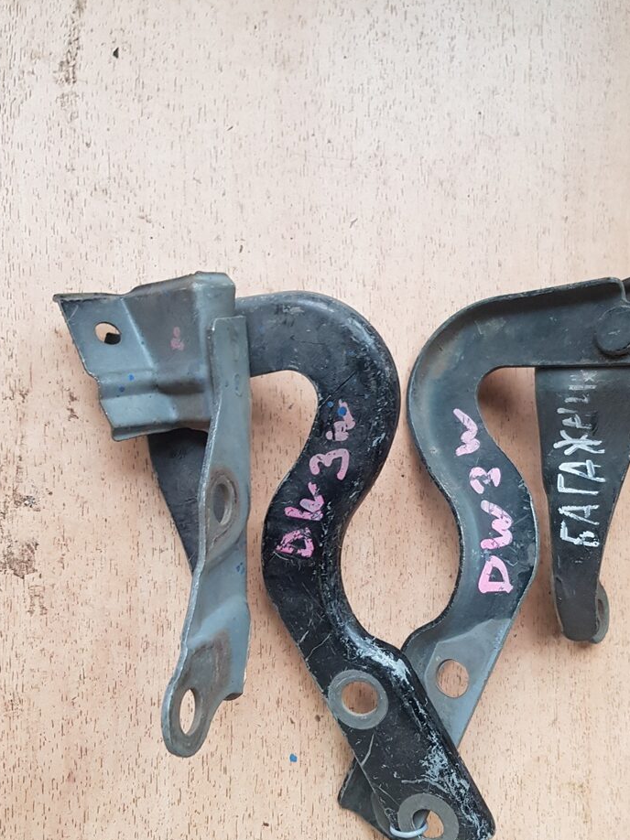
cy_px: 494
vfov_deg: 53.7
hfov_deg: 41.7
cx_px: 343
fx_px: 825
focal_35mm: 34
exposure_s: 1/33
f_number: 1.7
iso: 160
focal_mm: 4.2
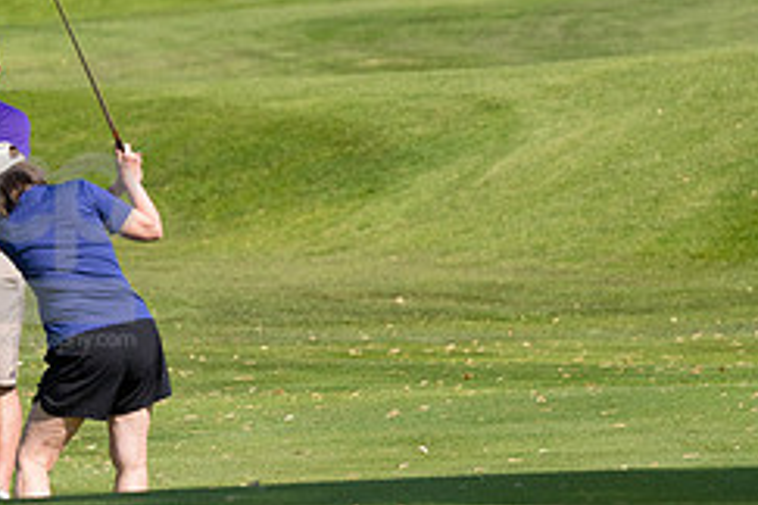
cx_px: 41
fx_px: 15096
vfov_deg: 1.9
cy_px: 240
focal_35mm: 717
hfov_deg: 2.9
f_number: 5.6
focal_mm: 200
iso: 320
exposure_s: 1/1600
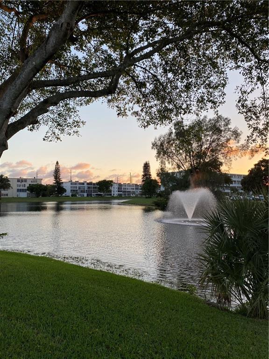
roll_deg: -0.4
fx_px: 269
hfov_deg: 53.1
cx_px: 134
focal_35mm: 26
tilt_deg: +4.0
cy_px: 180
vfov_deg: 67.3
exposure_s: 1/479
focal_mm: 4.25
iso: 32
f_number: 1.8
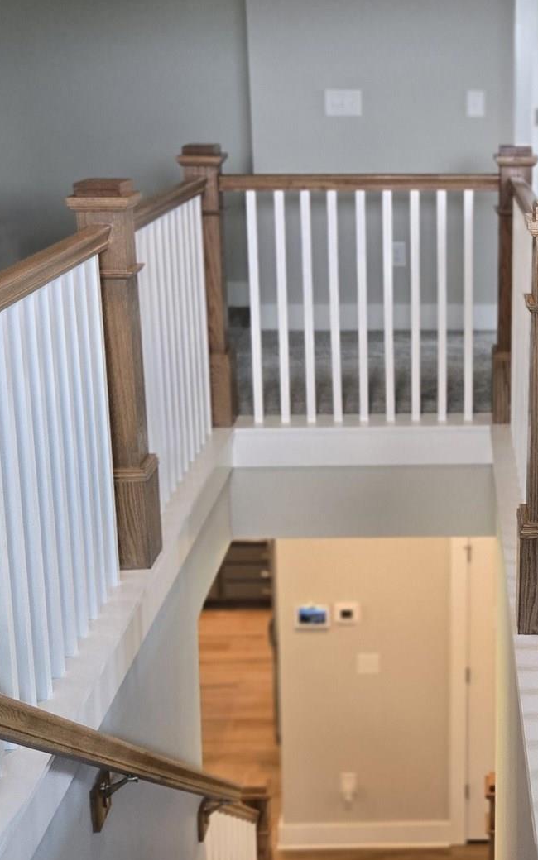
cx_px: 484
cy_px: 368
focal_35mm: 54
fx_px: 1267
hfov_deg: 23.3
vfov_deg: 37.5
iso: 320
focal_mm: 5.4
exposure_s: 1/120
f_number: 1.8
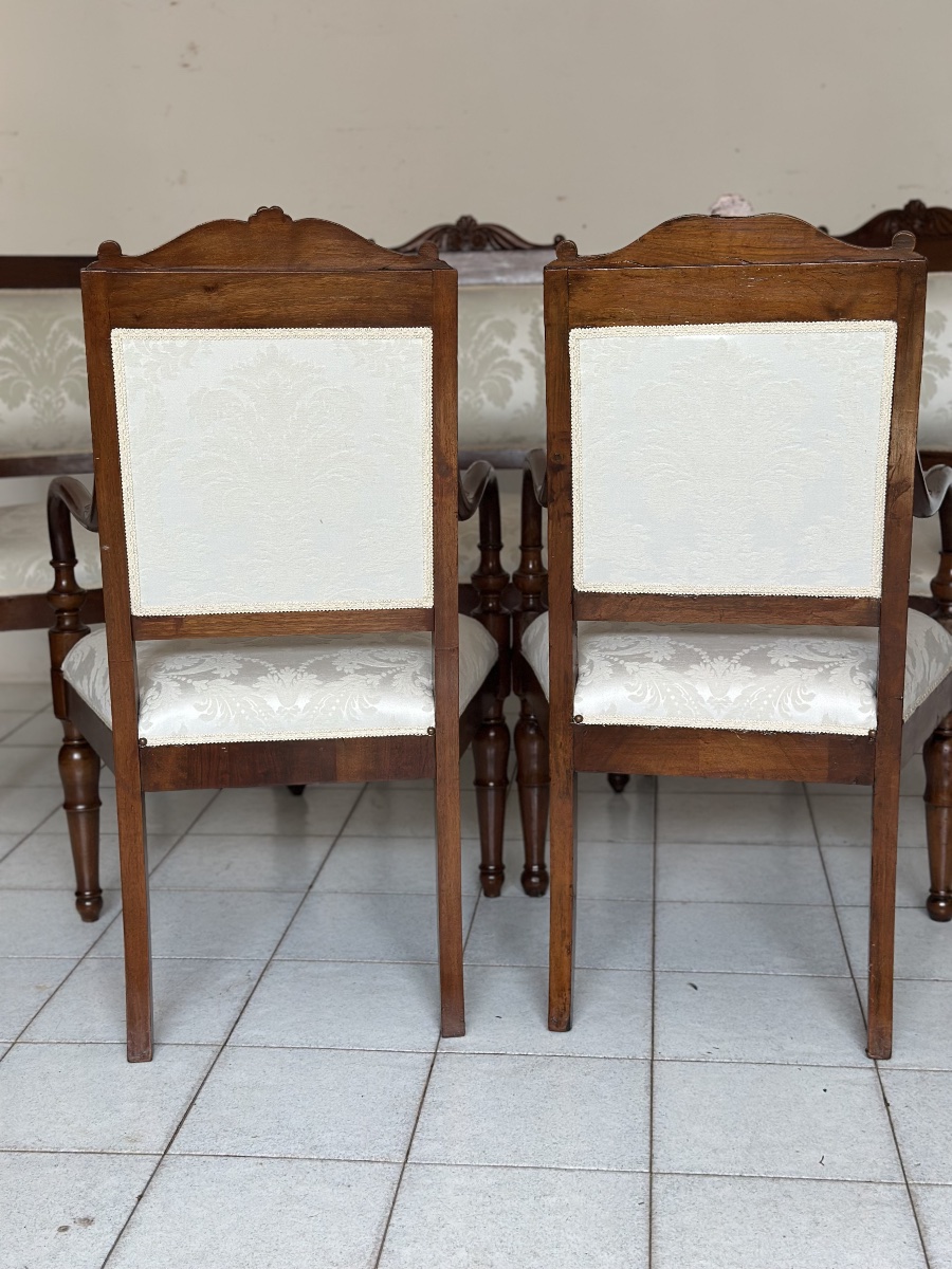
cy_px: 634
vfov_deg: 39.7
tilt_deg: -13.6
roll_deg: -0.1
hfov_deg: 30.3
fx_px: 1760
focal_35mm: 48
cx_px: 476
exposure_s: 1/106
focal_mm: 6.86
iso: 125
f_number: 1.78
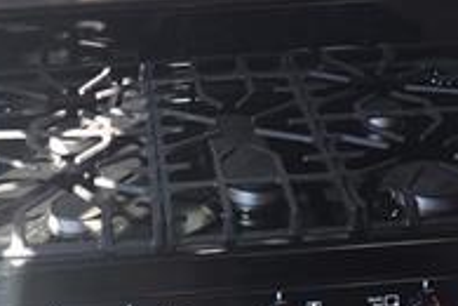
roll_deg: +2.1
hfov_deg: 21.9
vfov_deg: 14.2
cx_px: 197
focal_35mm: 93
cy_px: -66
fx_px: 1183
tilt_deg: -13.4
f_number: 2.2
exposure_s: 1/60
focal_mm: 4.15
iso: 40
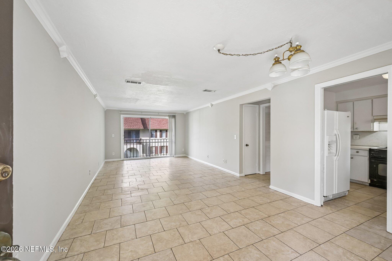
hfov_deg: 104.3
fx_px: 152
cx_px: 196
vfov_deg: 81.2
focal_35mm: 14
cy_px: 130
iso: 140
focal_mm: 14
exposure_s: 1/15
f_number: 8
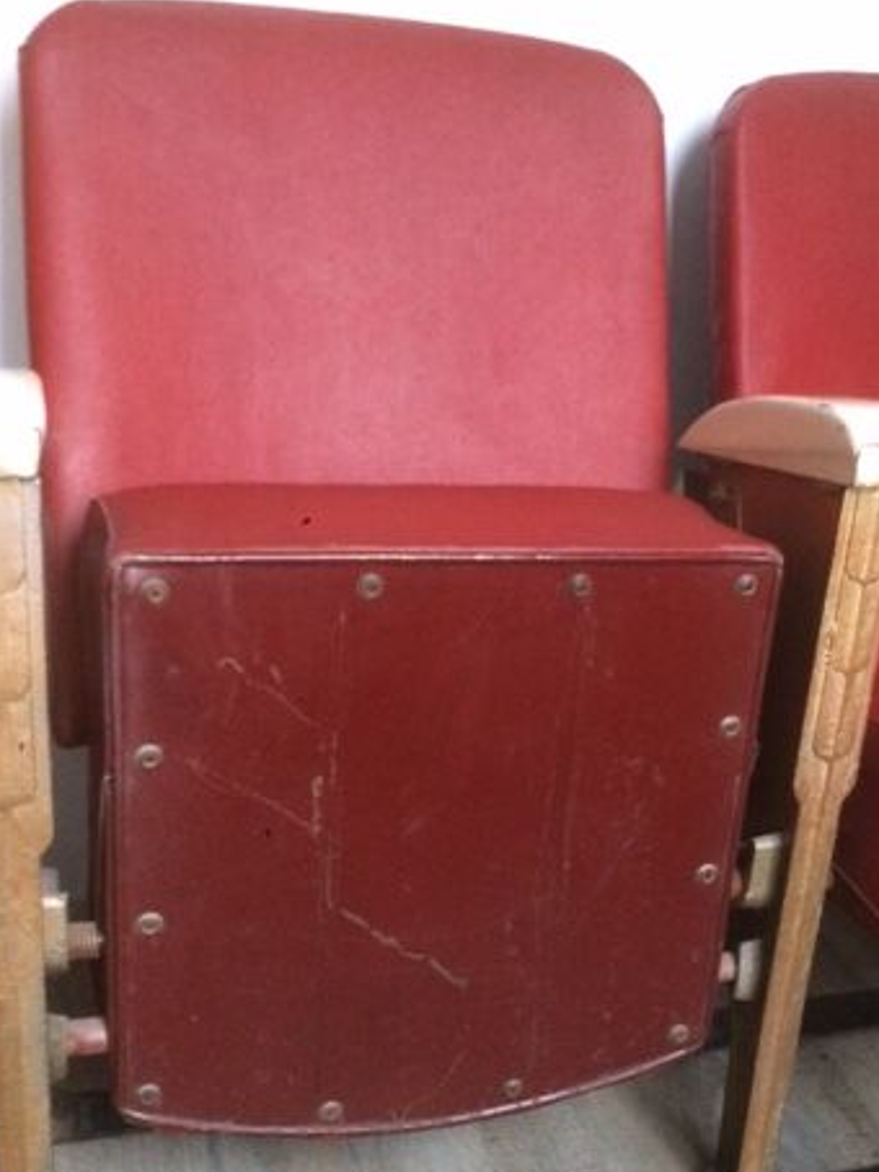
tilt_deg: -23.7
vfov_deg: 45.5
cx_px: 514
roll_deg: -5.3
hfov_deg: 35.1
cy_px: 714
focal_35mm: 41
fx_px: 1387
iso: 250
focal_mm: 4.15
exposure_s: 1/20
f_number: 2.2
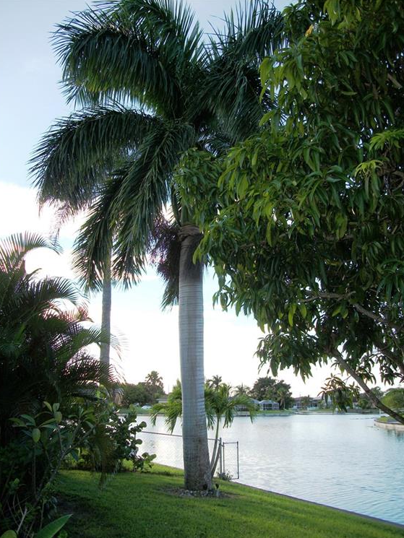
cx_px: 199
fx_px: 513
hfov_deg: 43.0
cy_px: 276
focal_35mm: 33
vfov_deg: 55.3
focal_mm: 5.7
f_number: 2.9
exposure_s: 1/500
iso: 80
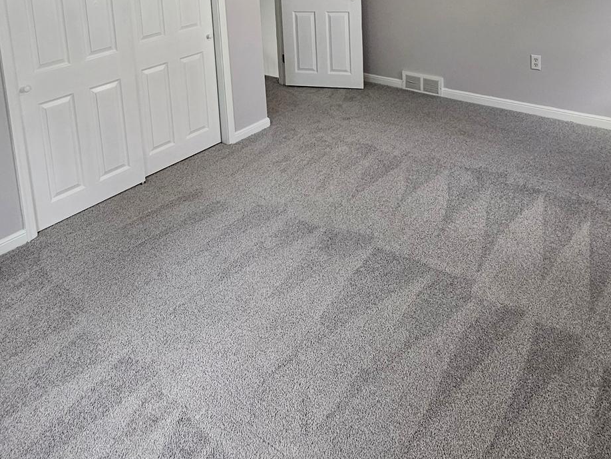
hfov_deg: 61.3
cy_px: -6
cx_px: 255
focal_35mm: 29
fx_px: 512
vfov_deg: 41.5
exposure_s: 1/60
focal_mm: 2.2
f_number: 2.2
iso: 125
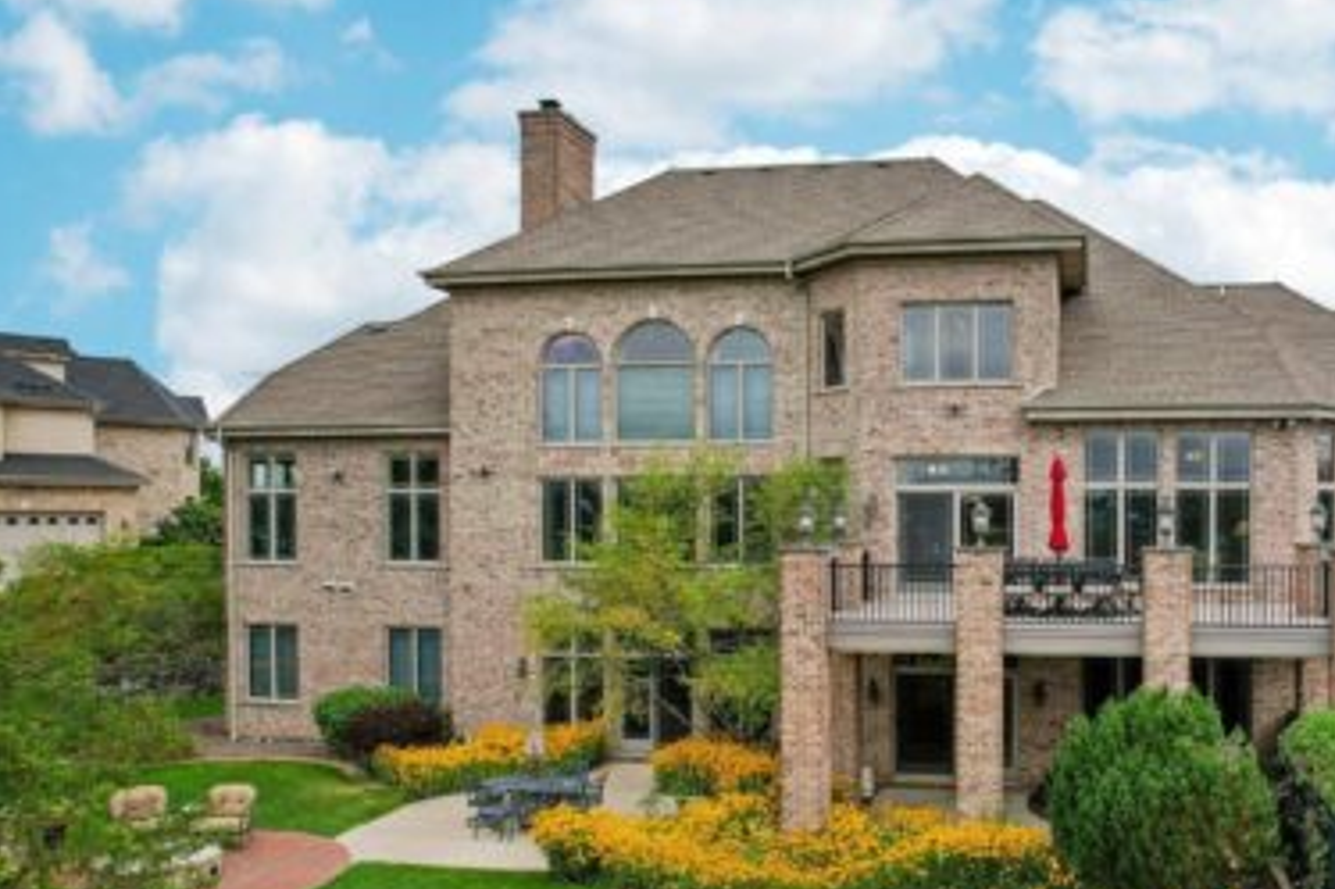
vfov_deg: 43.4
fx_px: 1112
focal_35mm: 30
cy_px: 521
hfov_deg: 60.3
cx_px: 903
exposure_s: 1/1000
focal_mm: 8.4
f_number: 2.8
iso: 100
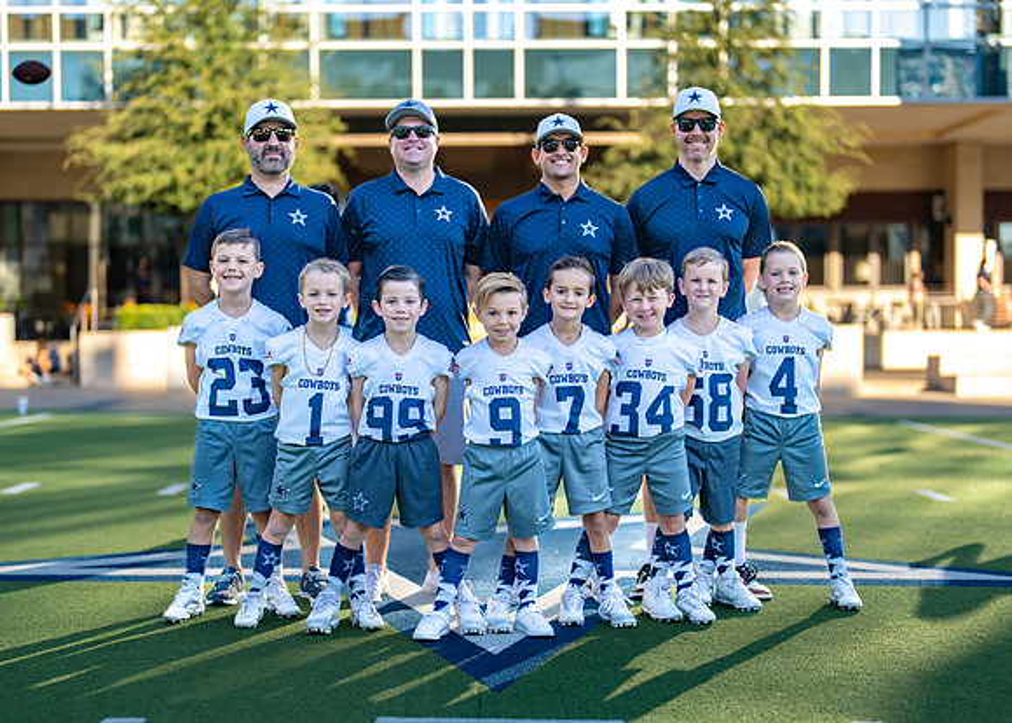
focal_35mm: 60
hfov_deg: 32.8
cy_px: 407
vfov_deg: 23.7
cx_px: 509
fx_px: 1720
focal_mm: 50
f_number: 1.2
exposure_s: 1/2000
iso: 100
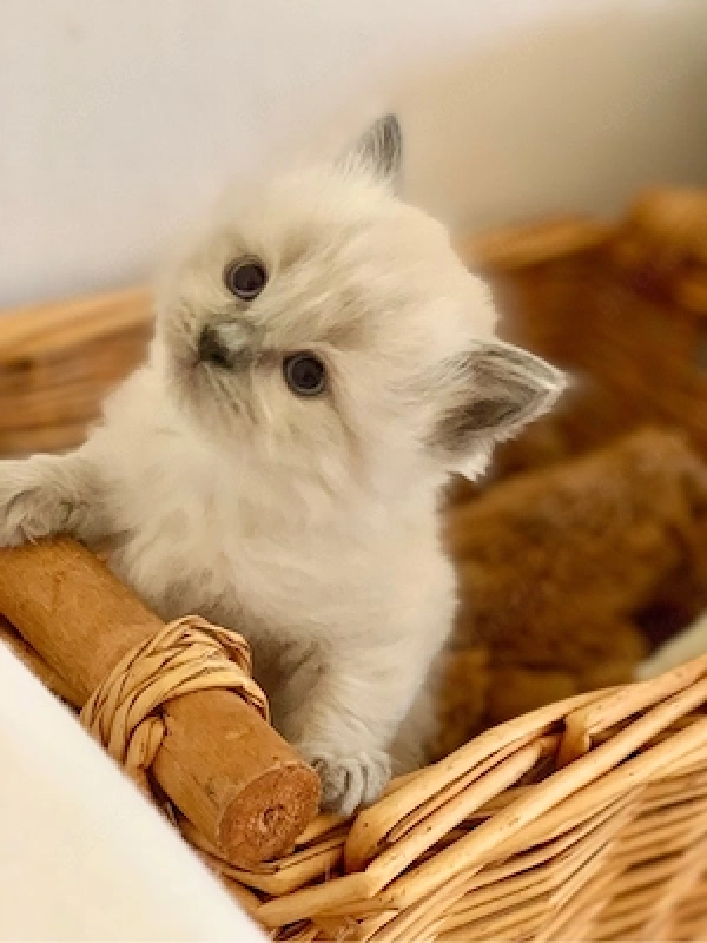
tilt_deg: -26.1
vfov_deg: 36.8
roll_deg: -9.6
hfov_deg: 28.0
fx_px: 1416
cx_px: 354
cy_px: 472
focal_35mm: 52
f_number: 2.4
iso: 640
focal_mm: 6
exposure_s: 1/25
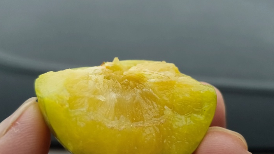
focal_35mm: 38
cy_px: 71
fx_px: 276
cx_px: 139
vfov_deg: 31.2
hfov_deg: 52.8
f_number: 1.88
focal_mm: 5.59
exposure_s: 1/50
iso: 1205
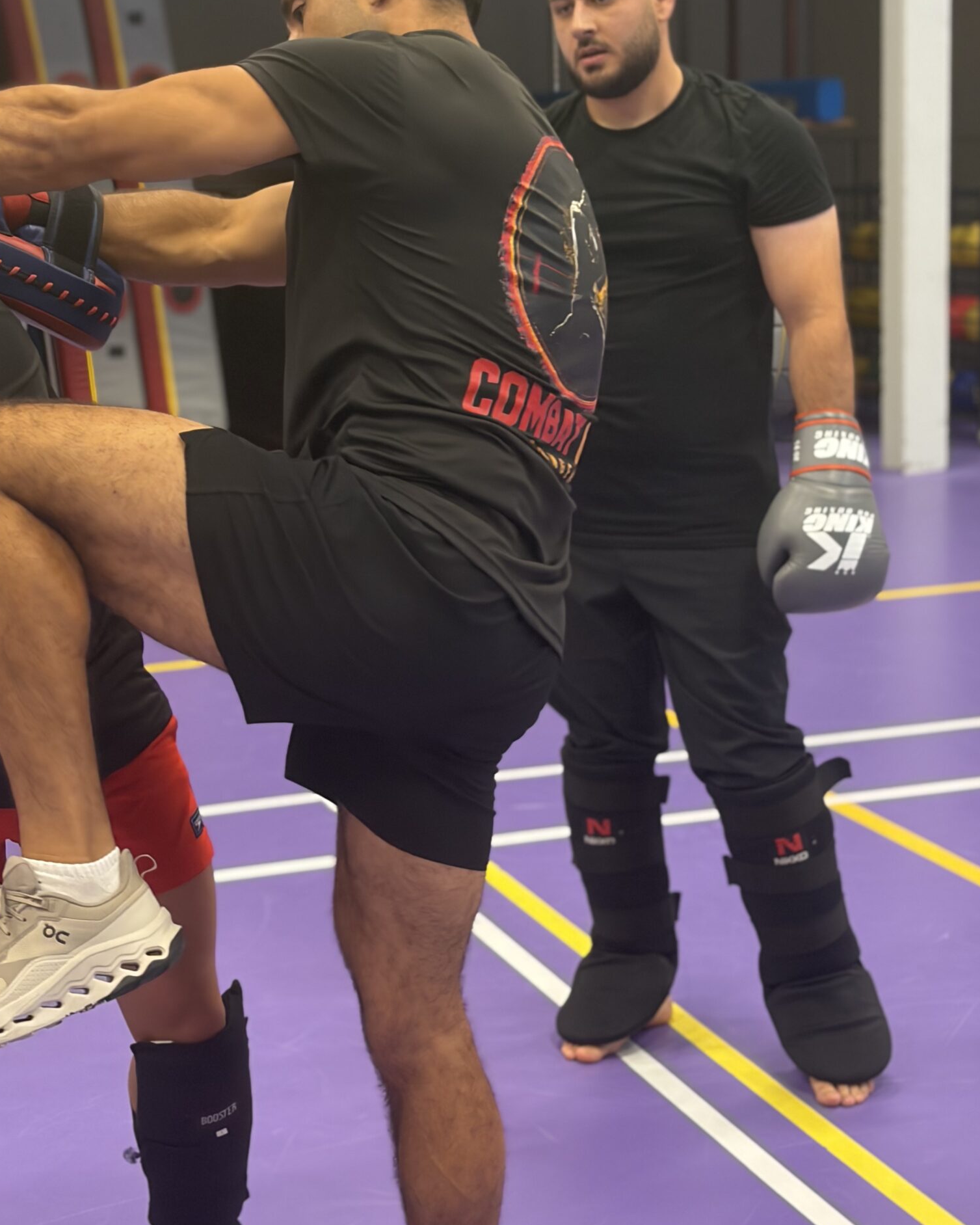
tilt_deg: -7.5
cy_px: 463
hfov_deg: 22.1
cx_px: 365
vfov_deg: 27.4
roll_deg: +1.2
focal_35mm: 69
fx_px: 2501
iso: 160
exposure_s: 1/50
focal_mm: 5.96
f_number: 1.6
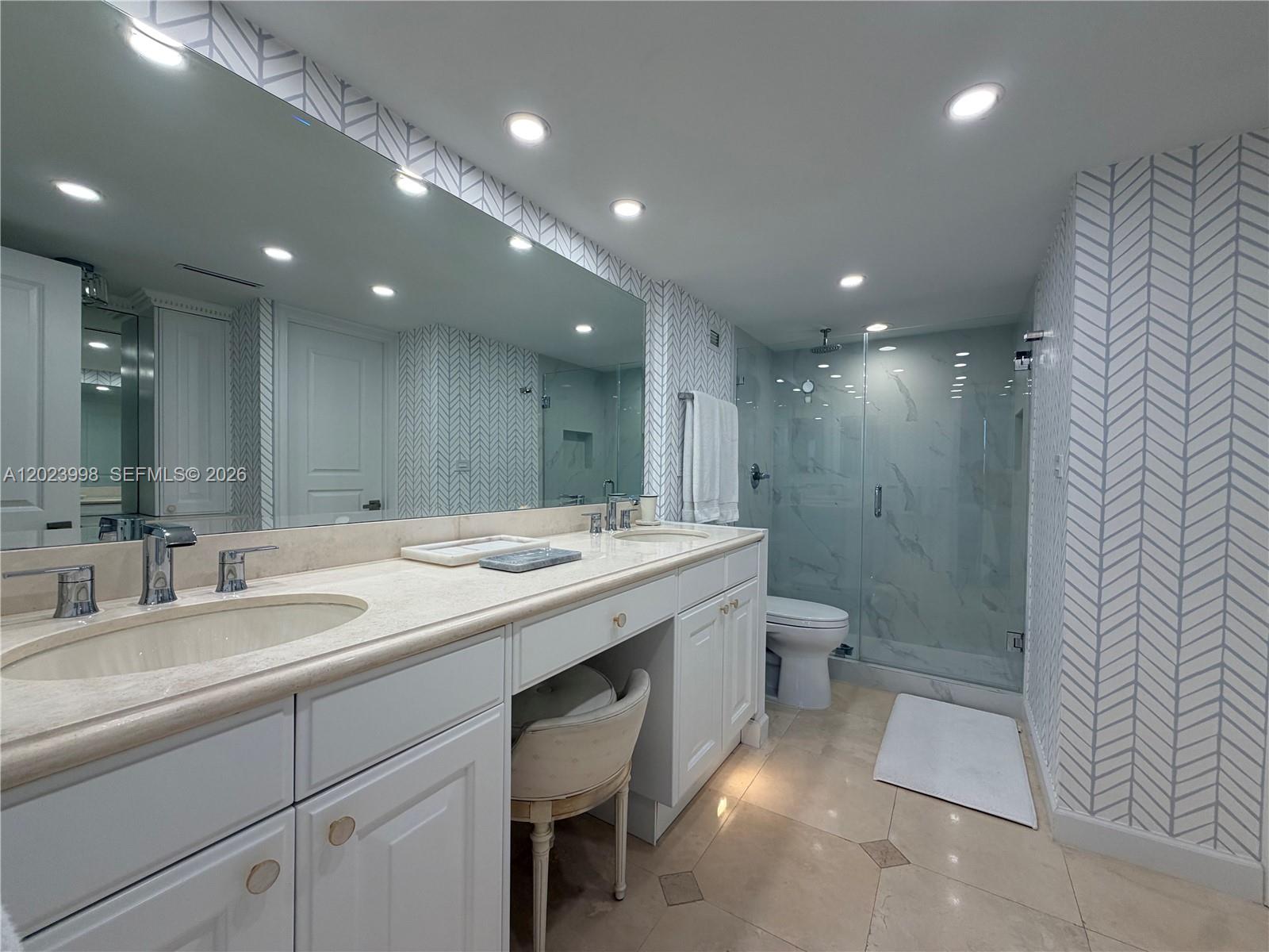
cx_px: 634
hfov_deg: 102.1
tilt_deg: -0.9
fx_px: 513
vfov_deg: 85.7
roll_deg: -1.3
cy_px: 476
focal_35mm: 14
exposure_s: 1/120
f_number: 2.2
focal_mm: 2.22
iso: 80
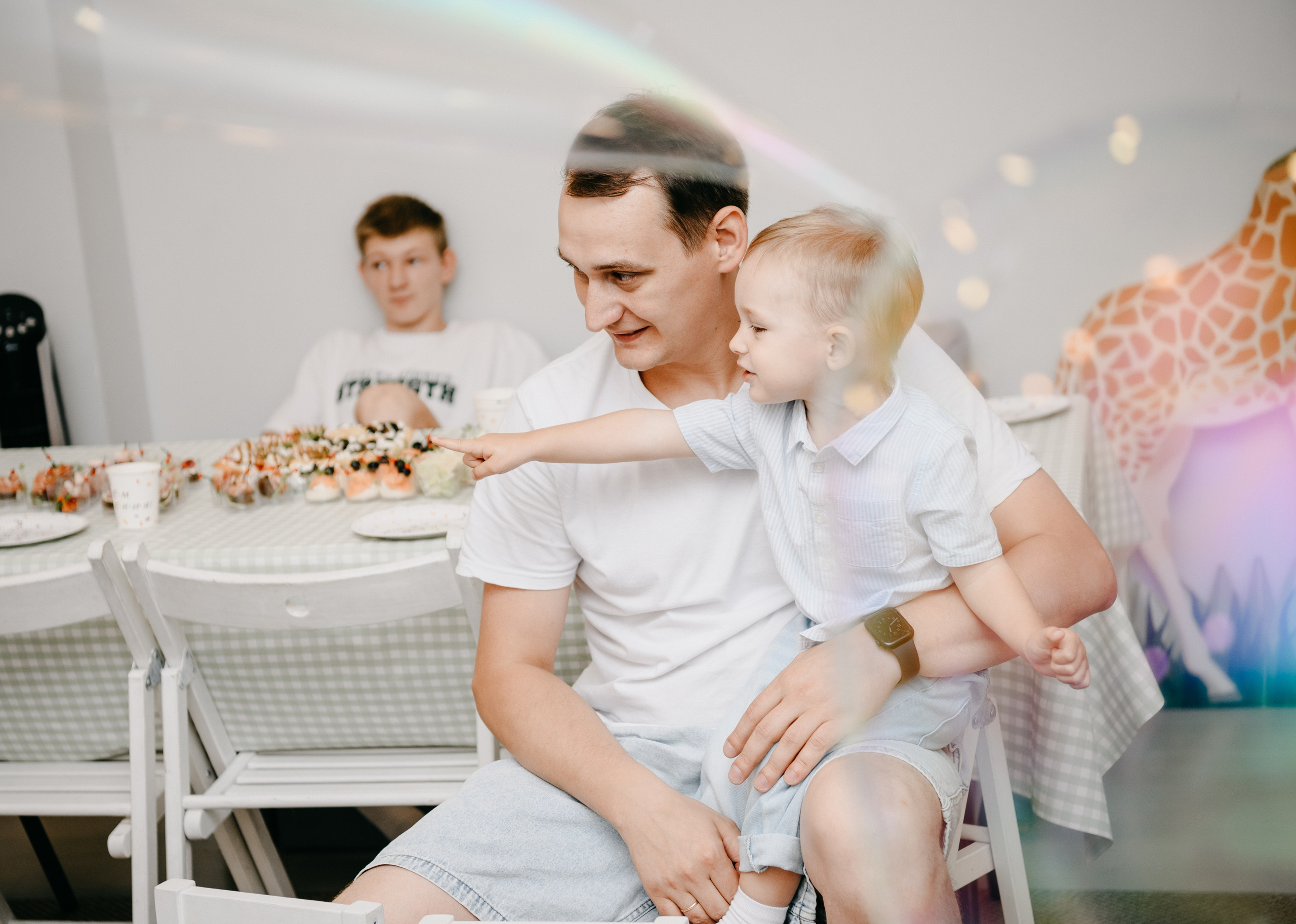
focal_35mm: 69
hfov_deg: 28.7
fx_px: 2529
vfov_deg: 20.7
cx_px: 596
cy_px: 467
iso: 160
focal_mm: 65
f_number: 3.5
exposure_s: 1/160
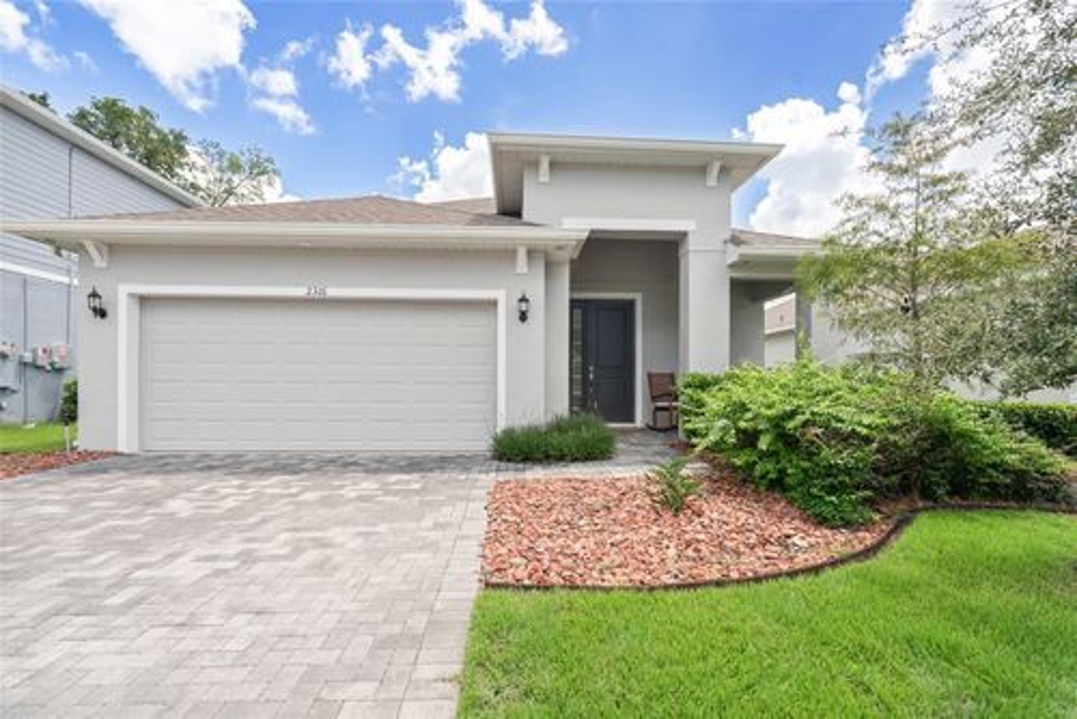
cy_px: 360
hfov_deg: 96.7
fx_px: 479
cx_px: 538
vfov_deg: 73.8
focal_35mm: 16
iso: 80
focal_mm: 16
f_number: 9
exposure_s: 1/100
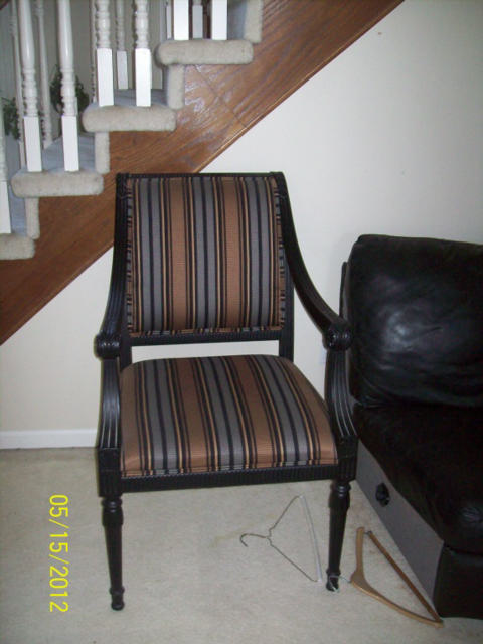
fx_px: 670
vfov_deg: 51.4
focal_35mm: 36
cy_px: 322
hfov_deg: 39.7
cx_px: 242
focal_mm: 6
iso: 200
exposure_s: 1/64
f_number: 2.7
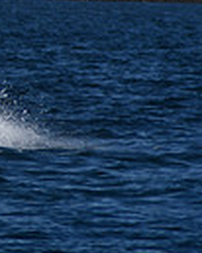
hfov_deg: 0.9
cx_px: -333
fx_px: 12772
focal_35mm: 1707
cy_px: -42
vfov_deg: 1.1
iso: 200
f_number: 8
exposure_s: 1/2000
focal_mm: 270
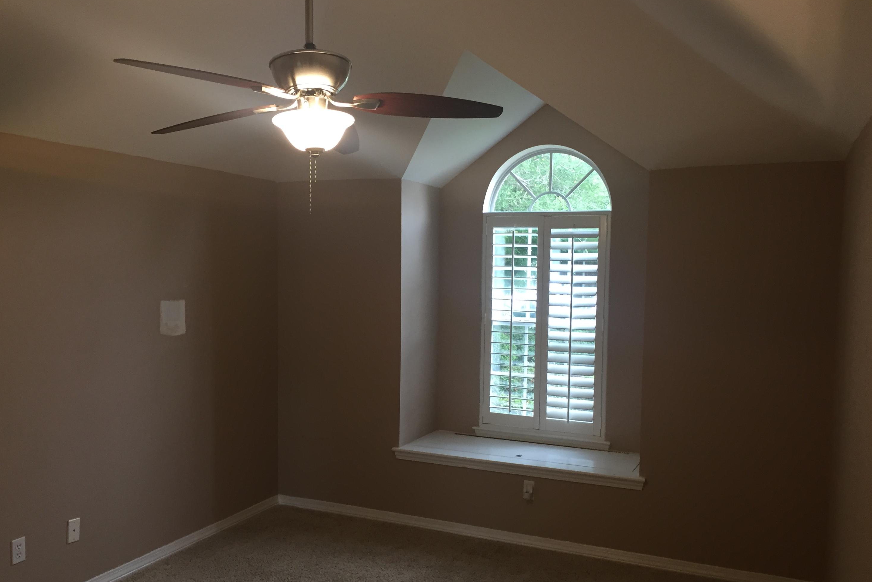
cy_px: 318
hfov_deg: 60.3
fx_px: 751
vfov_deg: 42.3
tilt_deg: -4.0
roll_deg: -1.3
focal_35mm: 31
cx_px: 433
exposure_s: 1/30
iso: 80
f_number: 2.2
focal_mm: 4.15
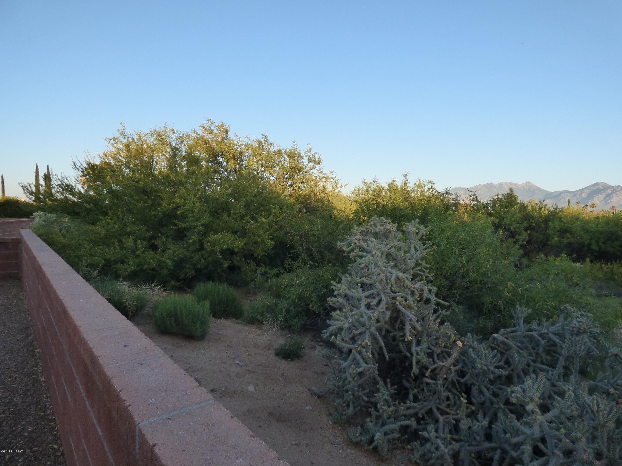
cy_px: 233
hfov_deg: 81.7
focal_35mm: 20
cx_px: 311
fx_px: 359
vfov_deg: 66.0
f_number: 2.8
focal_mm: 3.58
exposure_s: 1/500
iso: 200
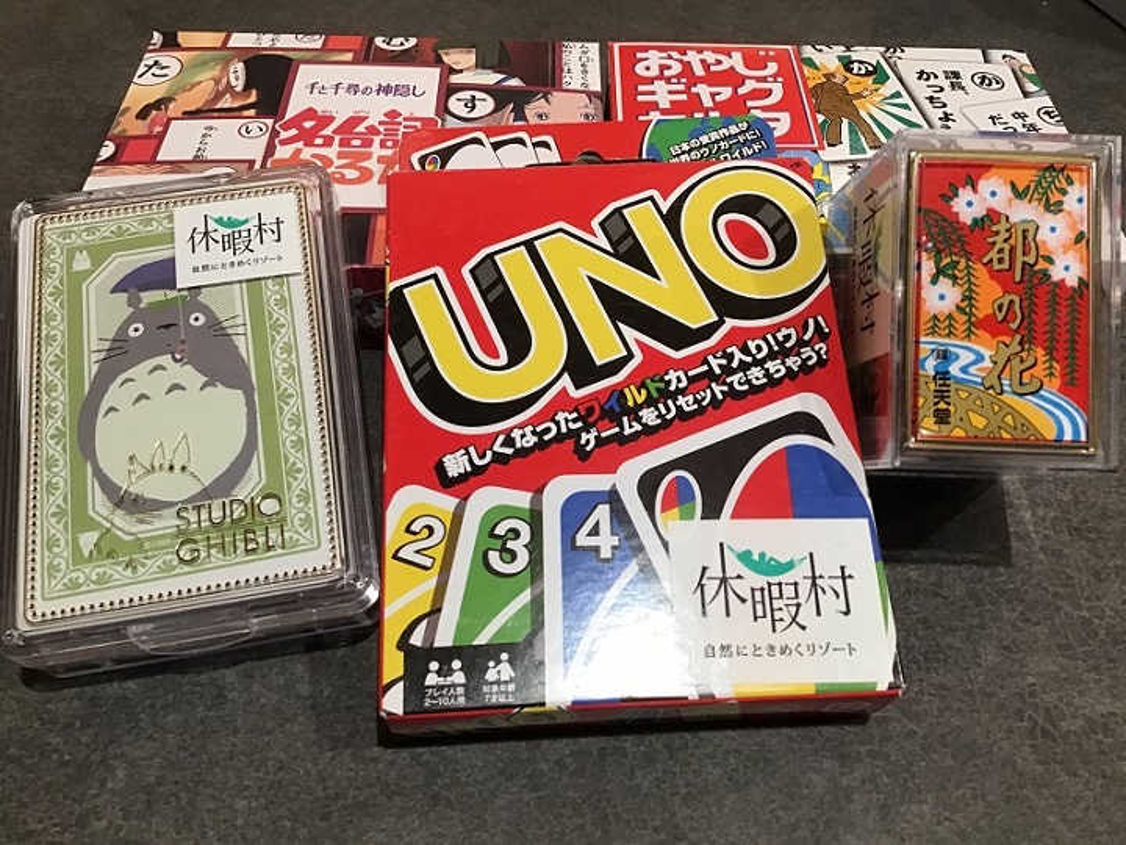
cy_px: 422
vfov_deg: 45.4
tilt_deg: -49.9
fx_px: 1008
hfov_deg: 58.4
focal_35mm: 31
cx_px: 563
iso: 64
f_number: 2.4
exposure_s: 1/30
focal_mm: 3.3
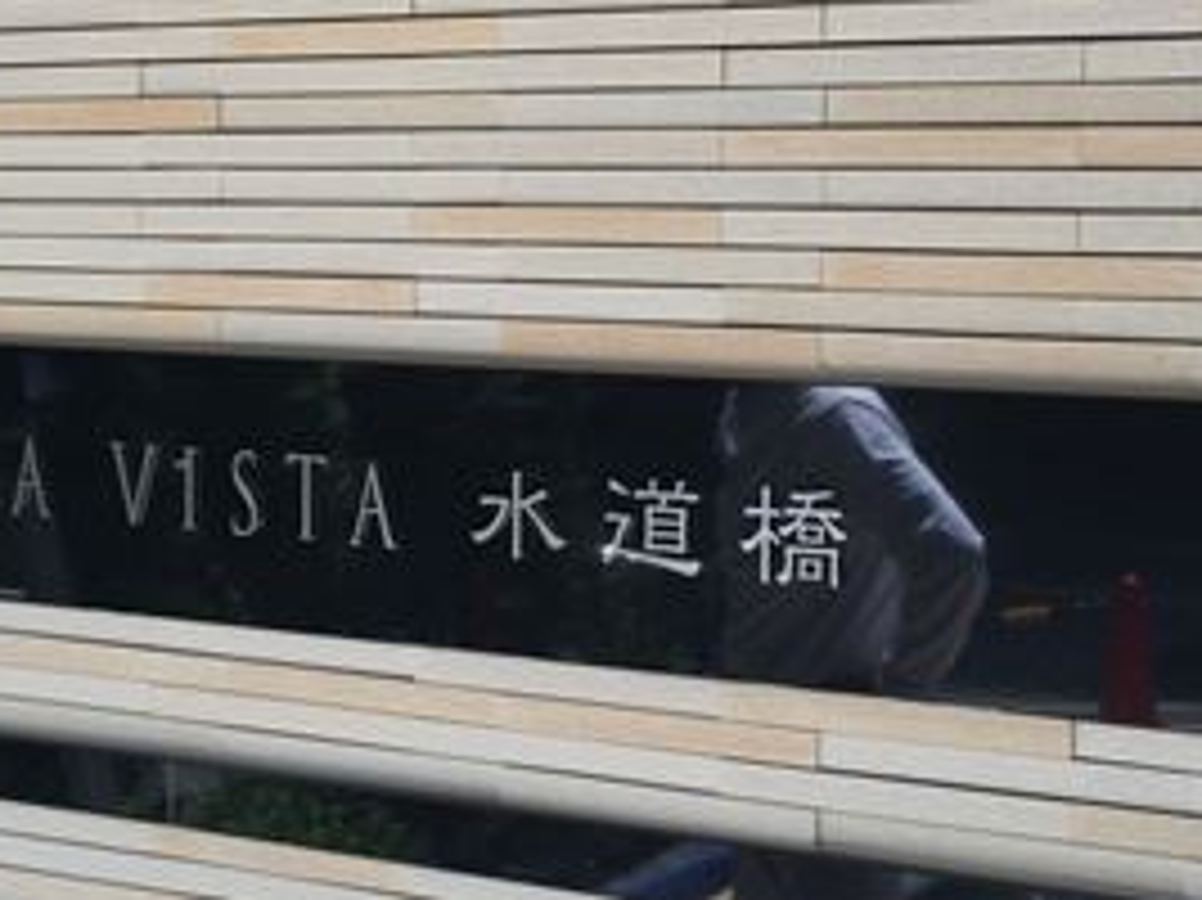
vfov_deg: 20.4
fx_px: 2499
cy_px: 356
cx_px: 666
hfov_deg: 27.0
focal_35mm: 72
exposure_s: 1/414
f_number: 2.2
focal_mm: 4.12
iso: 32
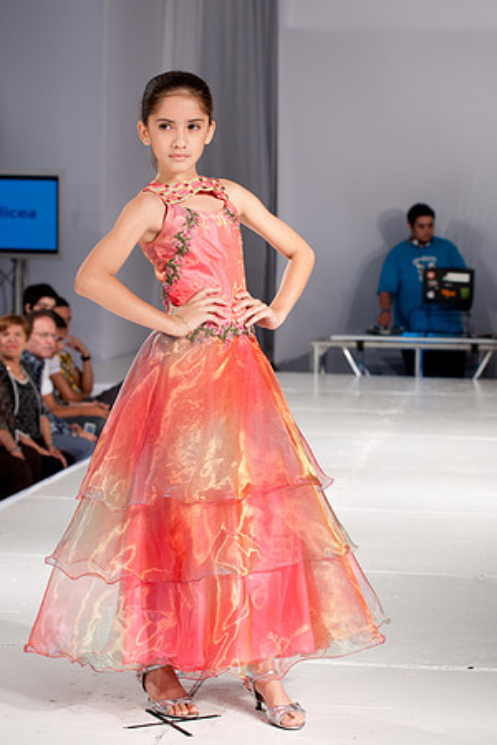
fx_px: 1449
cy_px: 372
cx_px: 248
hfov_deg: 19.5
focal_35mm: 70
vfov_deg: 28.8
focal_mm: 70
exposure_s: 1/125
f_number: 5
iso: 200
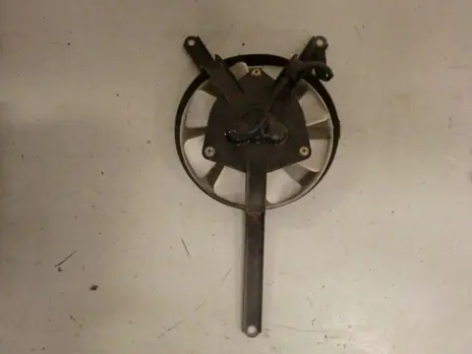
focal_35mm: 27
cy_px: 177
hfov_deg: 65.3
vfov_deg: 51.4
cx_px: 236
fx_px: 368
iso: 640
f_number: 3.2
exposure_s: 1/60
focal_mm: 4.9
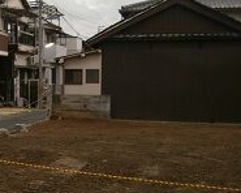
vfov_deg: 25.7
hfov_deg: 31.3
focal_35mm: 59
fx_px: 421
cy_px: 117
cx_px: 54
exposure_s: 1/30
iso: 125
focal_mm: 4.7
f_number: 2.8
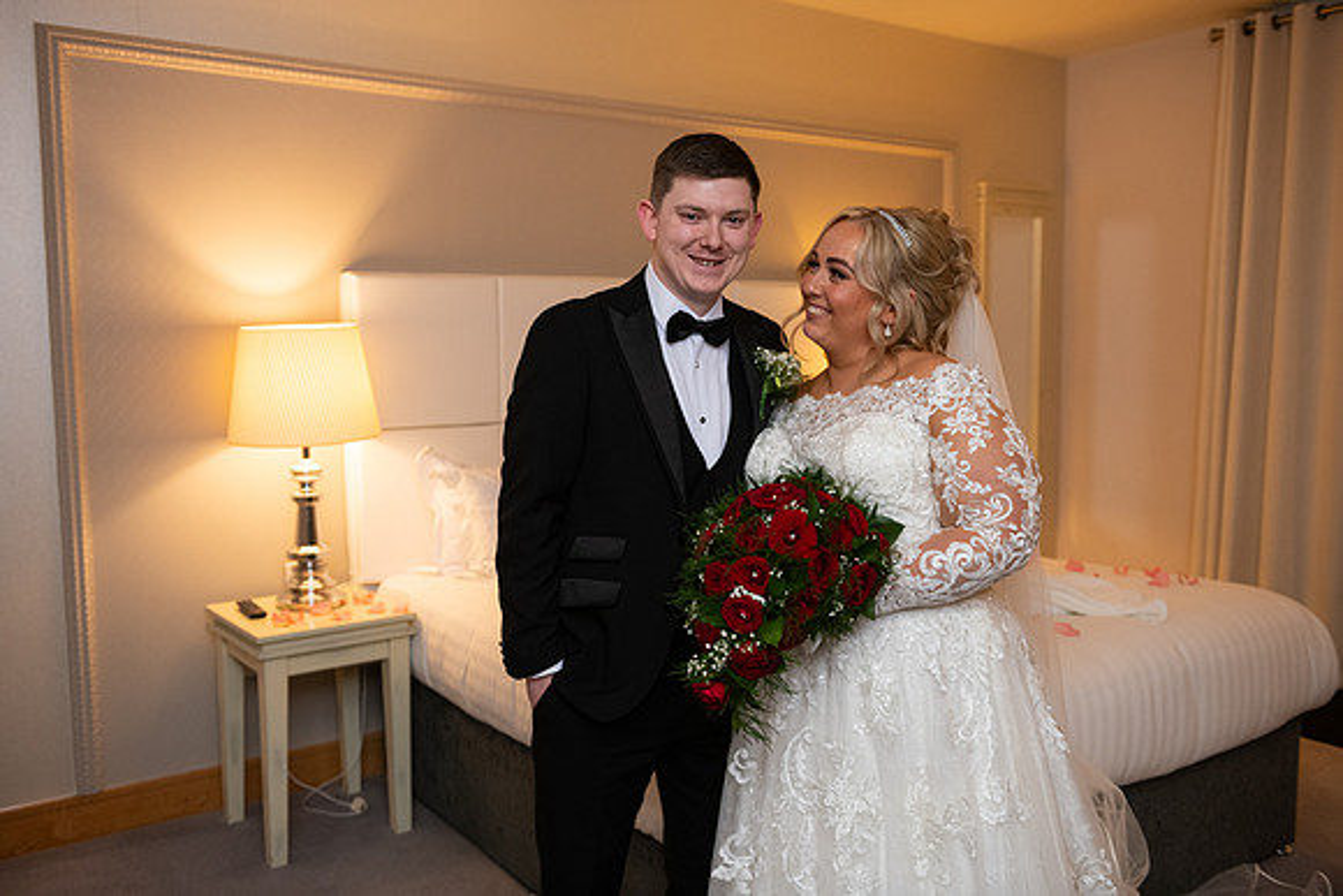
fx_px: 1194
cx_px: 672
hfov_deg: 58.7
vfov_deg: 41.1
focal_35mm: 32
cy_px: 448
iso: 800
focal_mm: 32
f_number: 3.5
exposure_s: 1/160
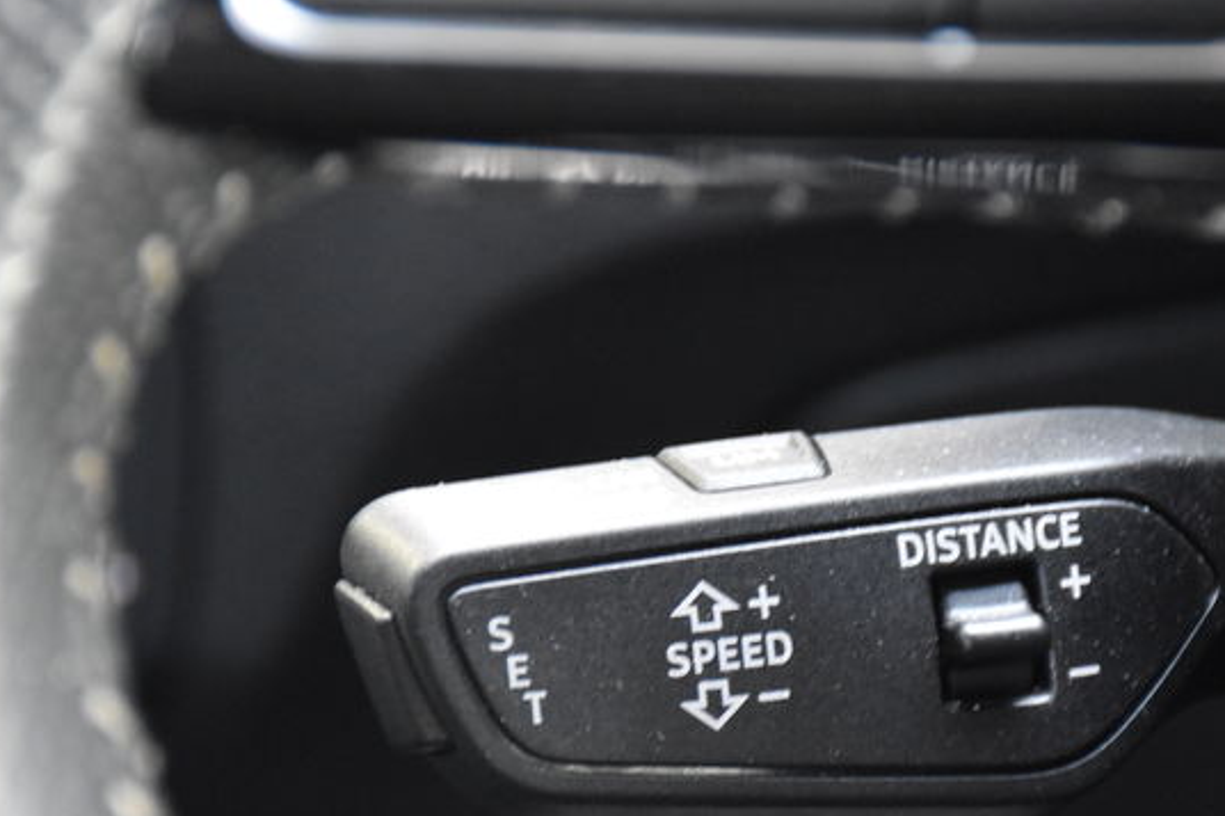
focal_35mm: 280
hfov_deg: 7.4
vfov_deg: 4.9
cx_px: 711
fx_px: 9524
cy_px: 543
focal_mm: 100
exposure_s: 1/50
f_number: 5.6
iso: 3200
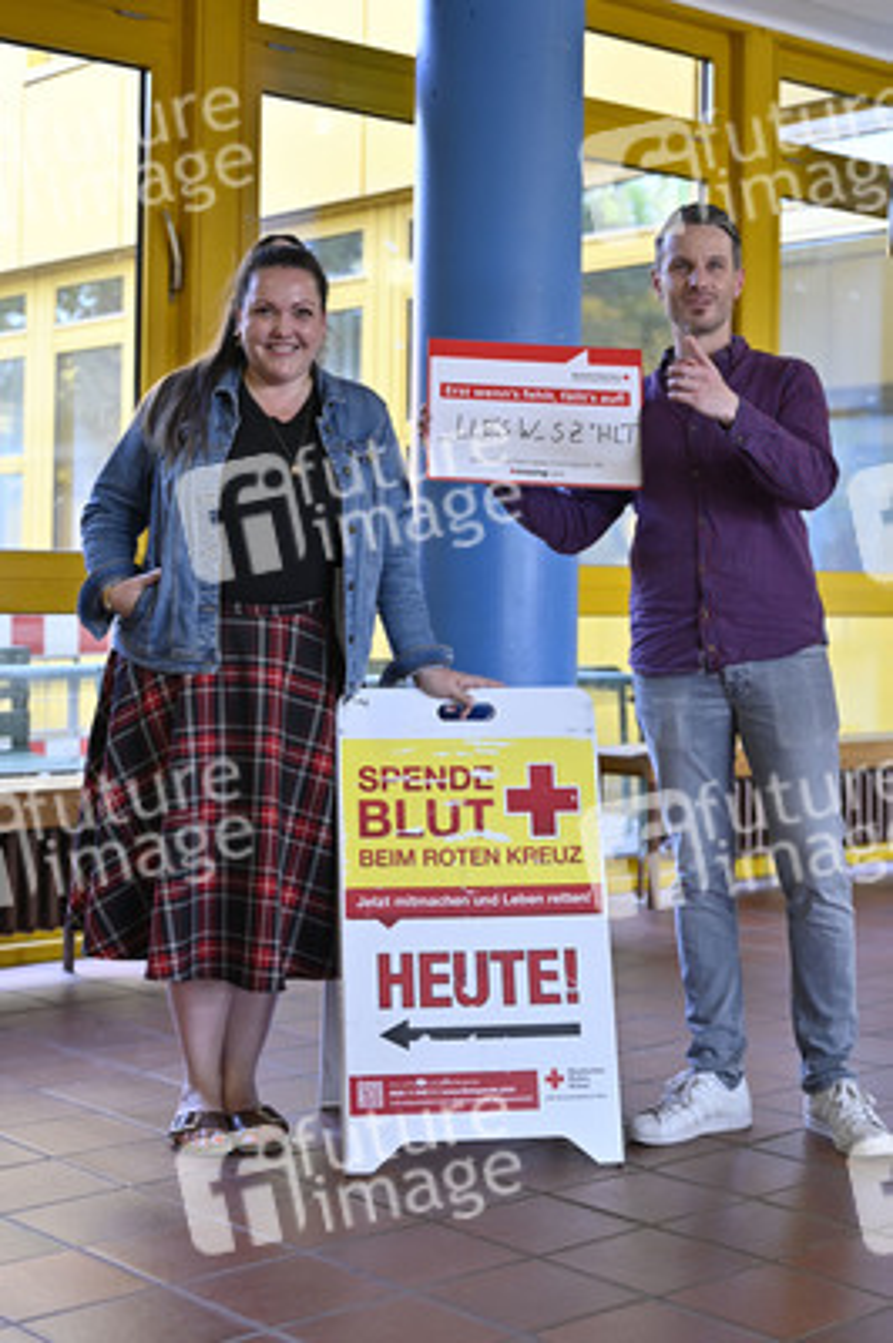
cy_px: 672
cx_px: 446
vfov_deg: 41.9
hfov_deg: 28.6
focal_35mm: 47
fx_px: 1752
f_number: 2.8
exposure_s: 1/250
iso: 640
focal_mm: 47
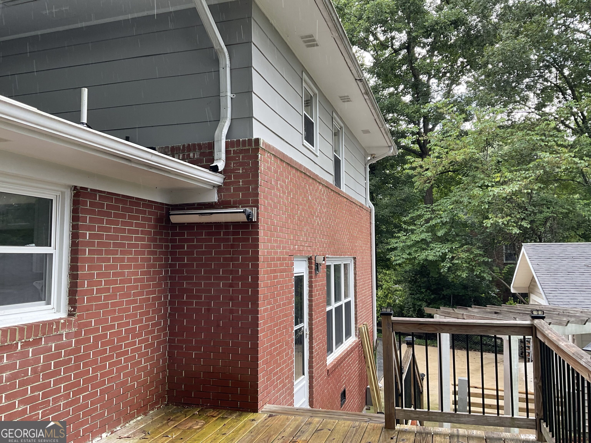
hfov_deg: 61.7
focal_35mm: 29
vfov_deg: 48.2
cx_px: 296
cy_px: 222
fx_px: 495
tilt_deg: +5.2
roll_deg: -0.8
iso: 25
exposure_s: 1/120
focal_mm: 3
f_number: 1.8
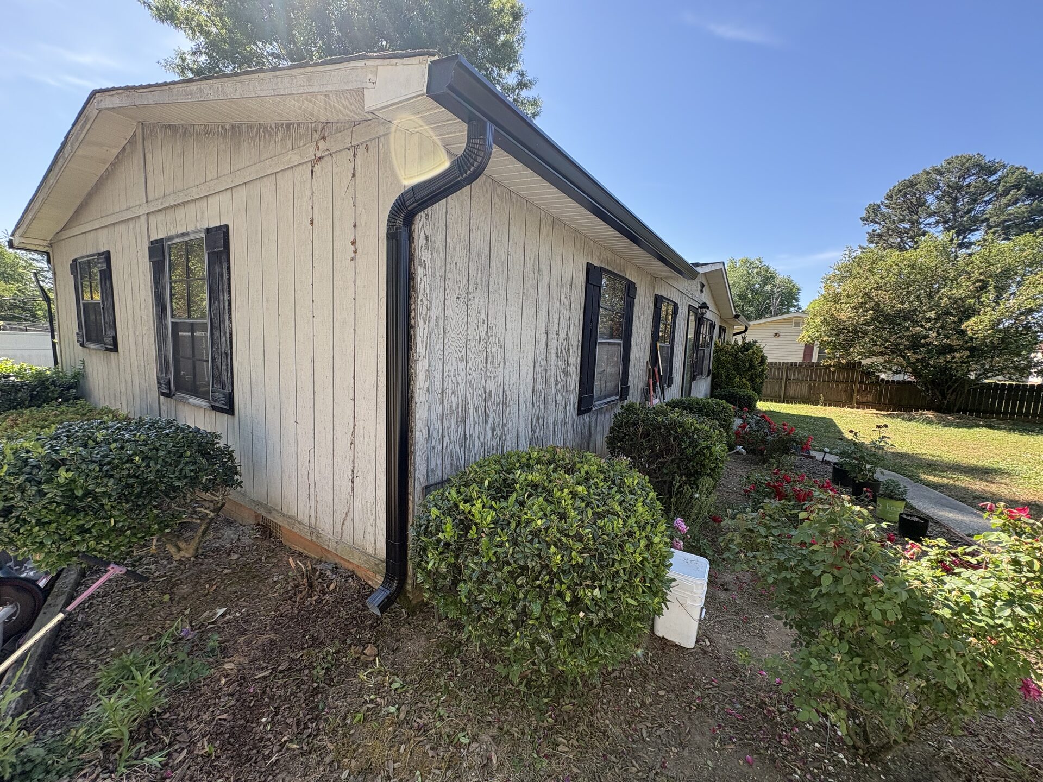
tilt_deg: -5.7
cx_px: 522
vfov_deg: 85.7
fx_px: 422
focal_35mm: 14
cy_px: 391
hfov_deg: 102.1
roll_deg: -3.5
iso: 40
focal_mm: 2.22
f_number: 2.2
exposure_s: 1/327
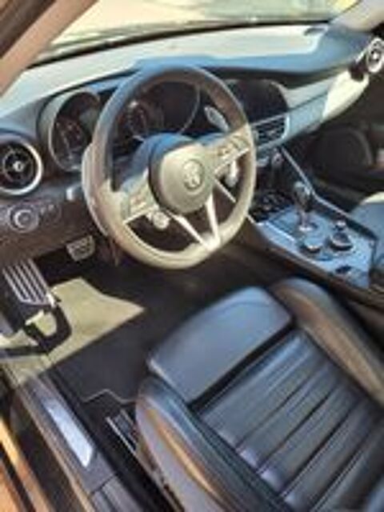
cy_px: 256
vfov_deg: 67.3
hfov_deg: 53.1
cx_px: 192
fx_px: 385
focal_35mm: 26
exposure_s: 1/120
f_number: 1.8
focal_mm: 5.4
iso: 80
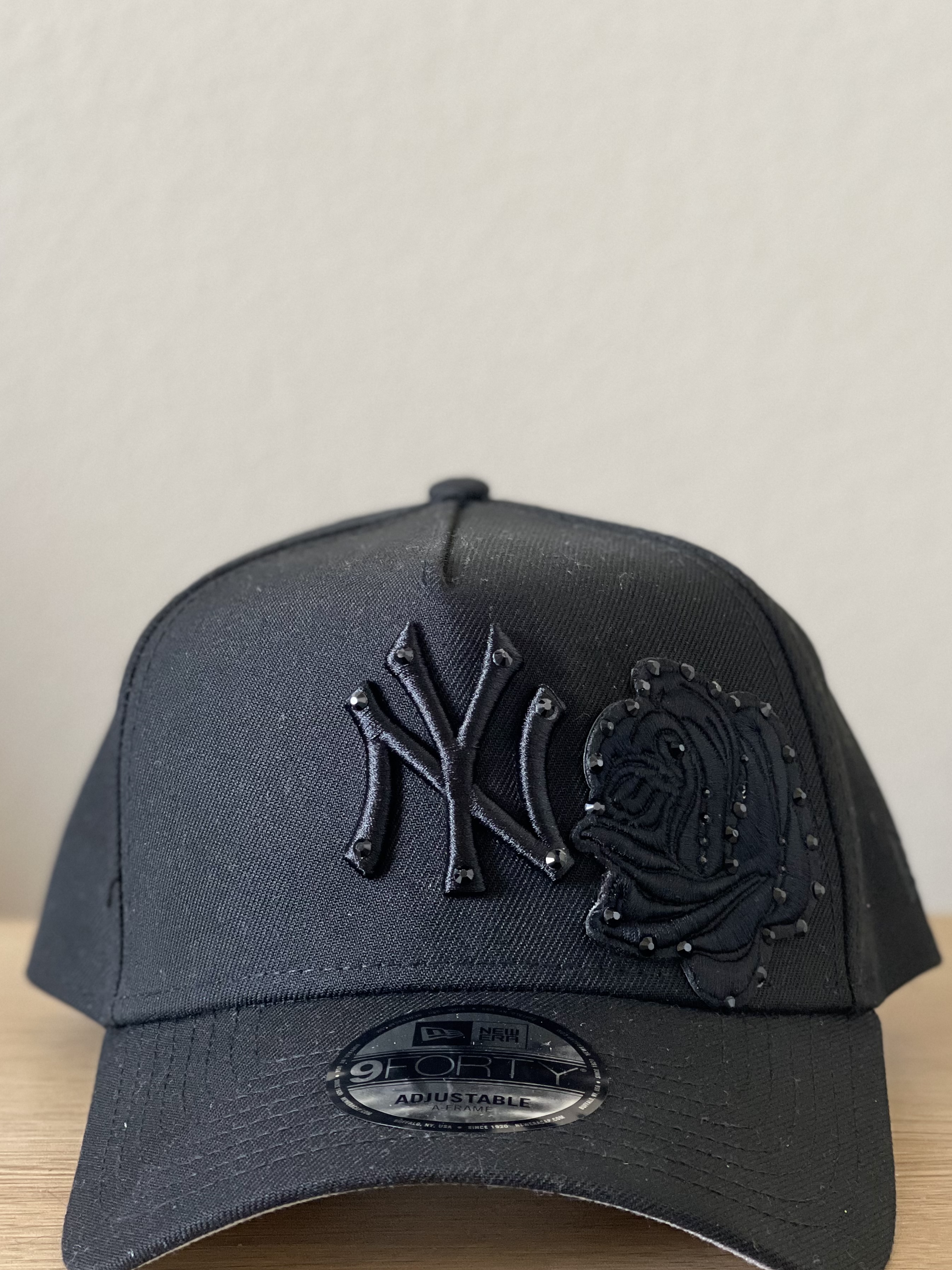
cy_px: 706
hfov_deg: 20.4
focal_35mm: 72
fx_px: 2640
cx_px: 484
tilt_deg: -10.0
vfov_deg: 27.0
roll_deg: +0.8
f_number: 2.2
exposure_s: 1/40
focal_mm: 7.5
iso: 320
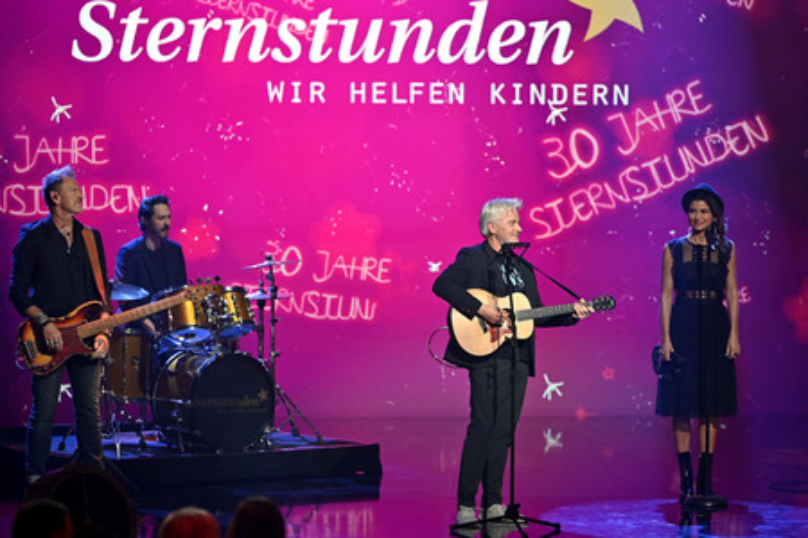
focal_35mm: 175
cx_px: 404
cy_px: 269
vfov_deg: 7.8
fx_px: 3927
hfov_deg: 11.7
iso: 2000
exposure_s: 1/400
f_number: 2.8
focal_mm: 175
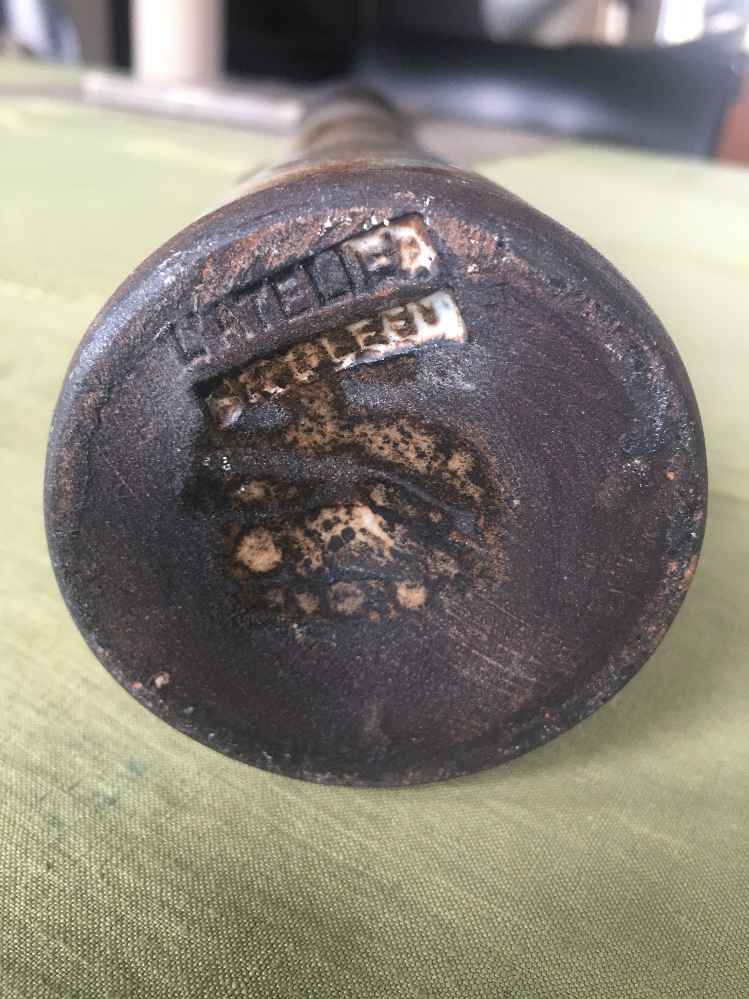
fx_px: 837
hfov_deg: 48.2
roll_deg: -3.7
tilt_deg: -25.8
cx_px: 374
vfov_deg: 61.7
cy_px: 500
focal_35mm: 29
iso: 40
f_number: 2.2
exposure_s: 1/17
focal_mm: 4.15
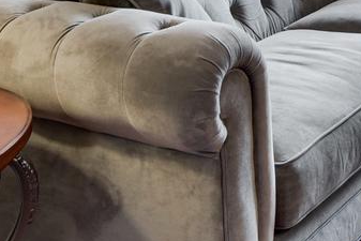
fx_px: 772
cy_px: -208
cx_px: 426
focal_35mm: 77
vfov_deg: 15.1
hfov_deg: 24.1
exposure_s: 1/250
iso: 400
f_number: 8
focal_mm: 18
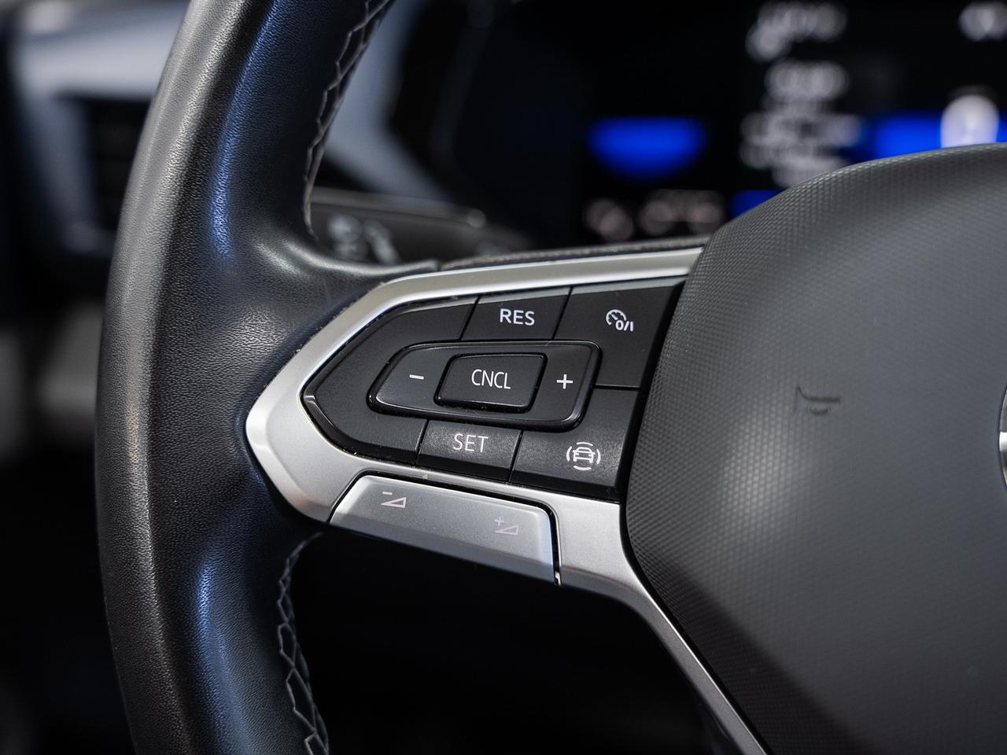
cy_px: 378
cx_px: 504
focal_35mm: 39
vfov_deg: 36.5
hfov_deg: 47.5
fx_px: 1145
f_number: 3.5
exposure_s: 1/40
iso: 800
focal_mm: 36.4
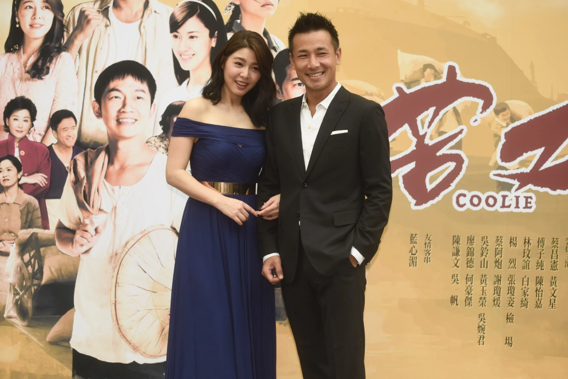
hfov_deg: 28.8
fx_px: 1105
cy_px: 190
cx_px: 284
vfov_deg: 19.5
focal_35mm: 70
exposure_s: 1/500
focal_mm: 70
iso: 640
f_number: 4
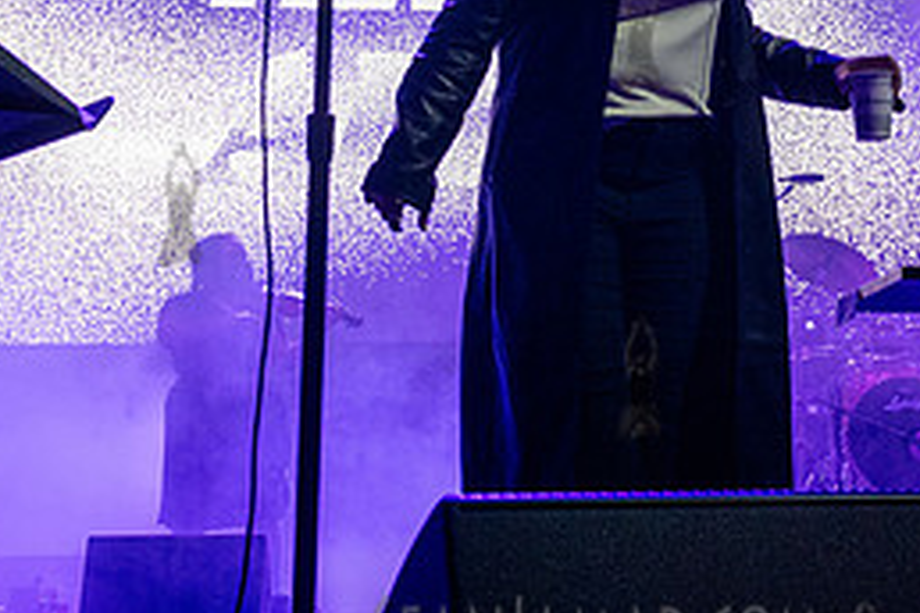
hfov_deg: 27.9
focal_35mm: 71
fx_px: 1814
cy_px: 78
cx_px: 723
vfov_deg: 18.9
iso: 5000
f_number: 4
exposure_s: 1/400
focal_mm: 29
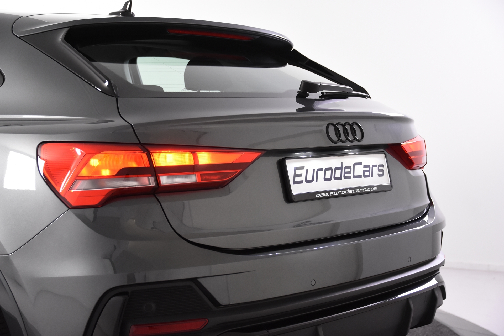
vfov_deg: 22.6
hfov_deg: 33.4
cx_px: 252
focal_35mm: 60
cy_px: 168
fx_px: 840
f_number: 4.5
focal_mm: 40
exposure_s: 1/80
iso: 1600
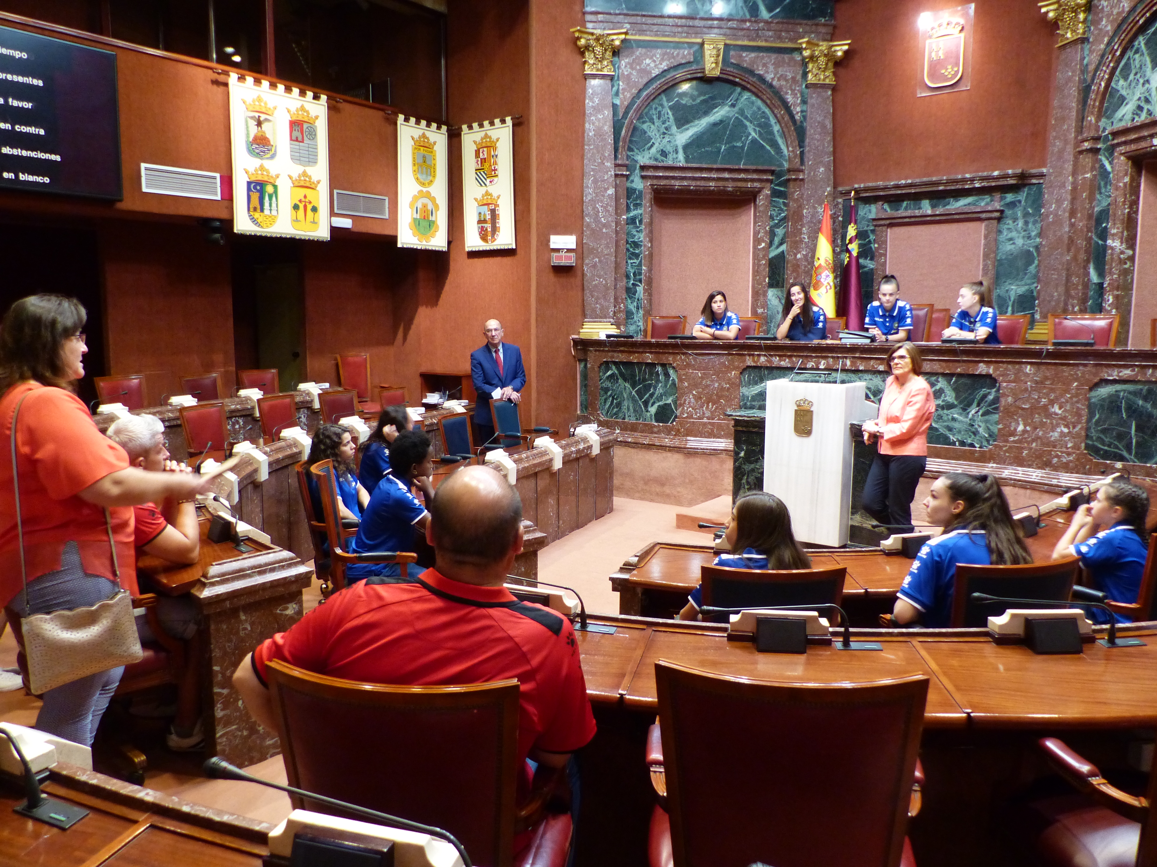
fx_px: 836
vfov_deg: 54.9
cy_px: 434
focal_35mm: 25
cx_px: 578
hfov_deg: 69.4
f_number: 2.8
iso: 400
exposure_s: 1/15
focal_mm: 4.5
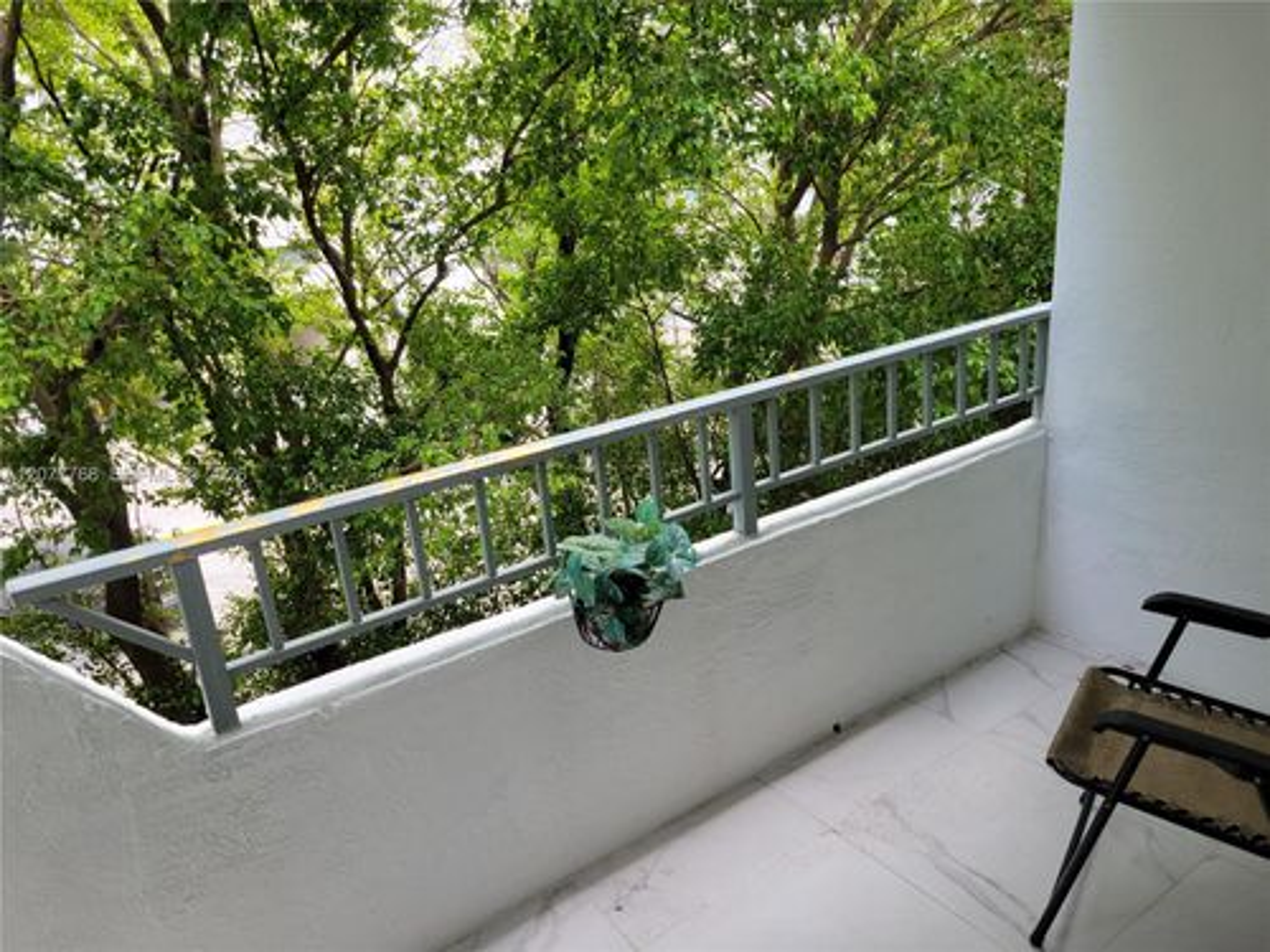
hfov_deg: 67.3
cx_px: 635
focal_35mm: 26
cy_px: 476
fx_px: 954
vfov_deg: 53.1
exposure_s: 1/135
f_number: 1.8
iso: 40
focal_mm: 5.4
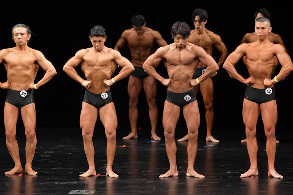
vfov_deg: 5.4
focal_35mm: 255
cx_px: 146
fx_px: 2074
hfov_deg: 8.1
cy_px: 98
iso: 3200
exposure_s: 1/400
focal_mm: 170
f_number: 5.6
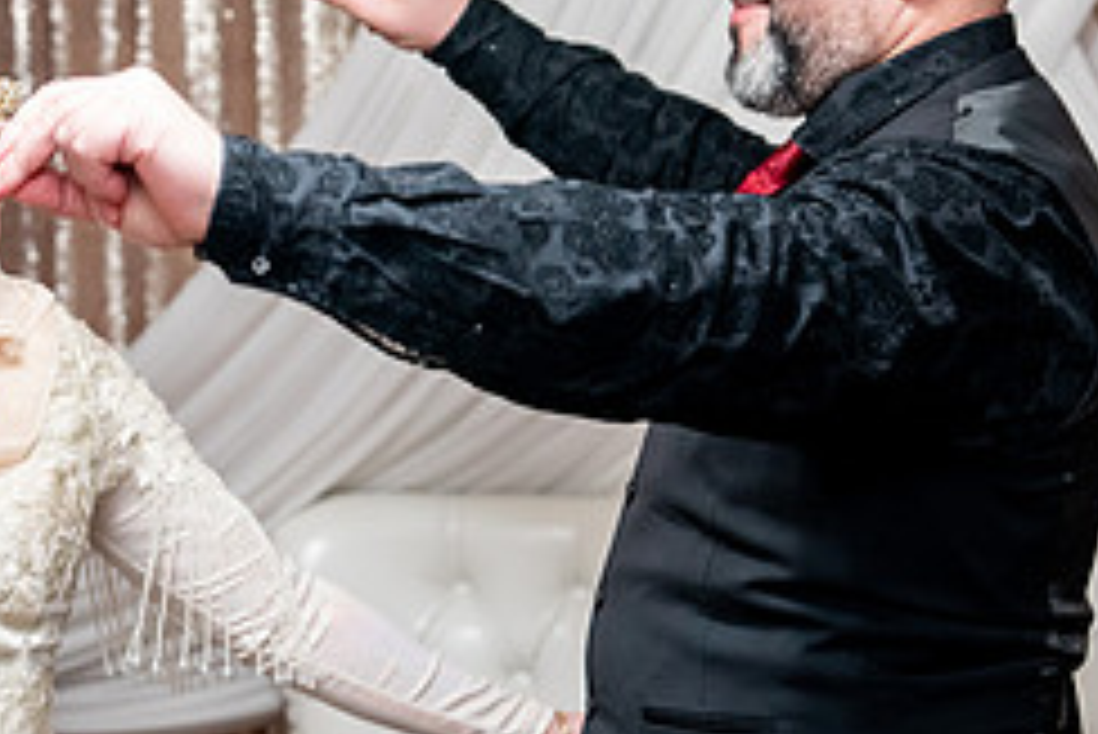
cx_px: 562
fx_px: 3265
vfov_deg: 12.8
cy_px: 322
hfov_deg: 19.1
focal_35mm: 107
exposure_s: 1/160
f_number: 2.8
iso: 2500
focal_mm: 45
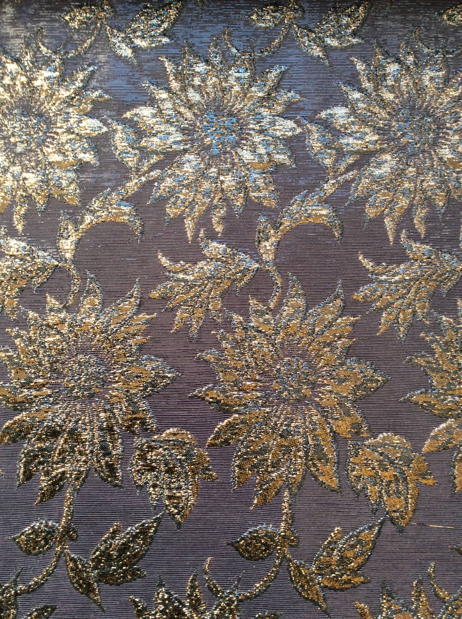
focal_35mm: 32
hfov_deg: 44.1
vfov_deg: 56.9
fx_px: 571
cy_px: 310
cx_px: 231
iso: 64
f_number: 2.4
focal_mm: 3.3
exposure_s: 1/24
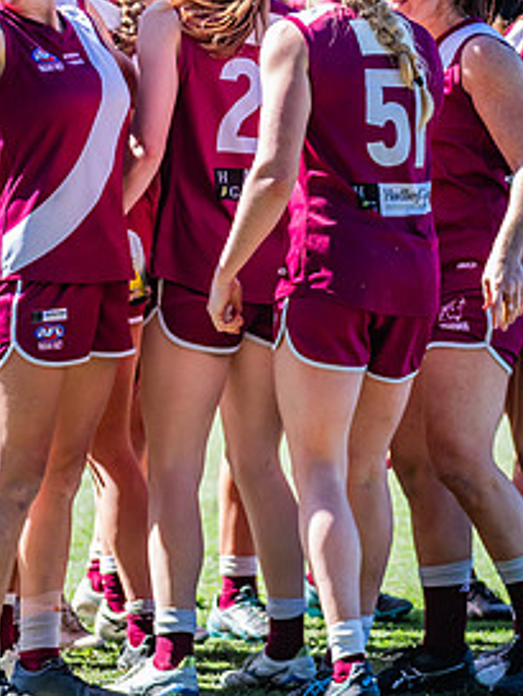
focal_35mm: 347
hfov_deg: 4.3
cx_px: 309
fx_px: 6985
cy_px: 251
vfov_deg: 5.7
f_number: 4
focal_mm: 170
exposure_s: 1/1600
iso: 900
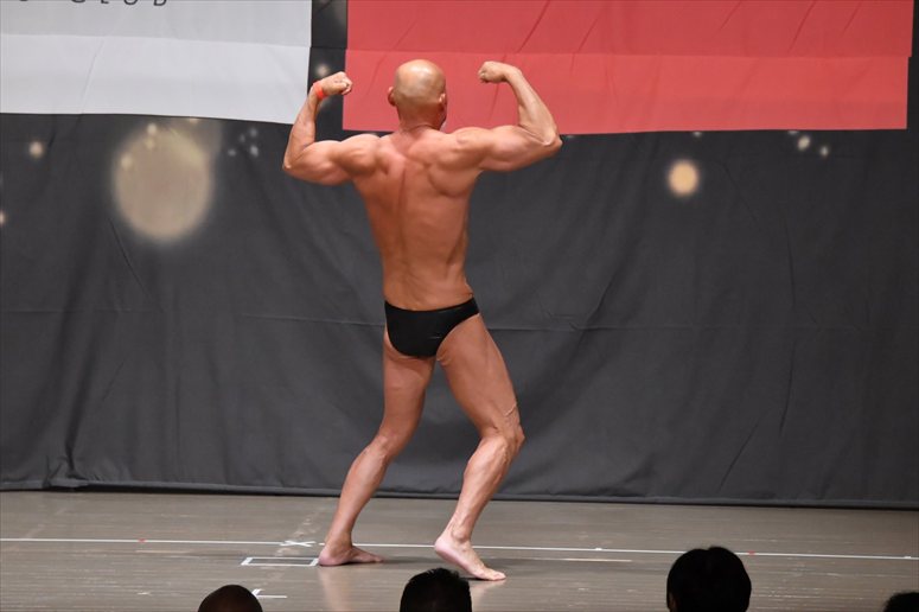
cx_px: 460
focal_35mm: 217
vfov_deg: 6.3
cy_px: 306
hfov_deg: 9.5
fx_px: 5537
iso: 6400
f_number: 5.6
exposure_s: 1/400
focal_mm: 145
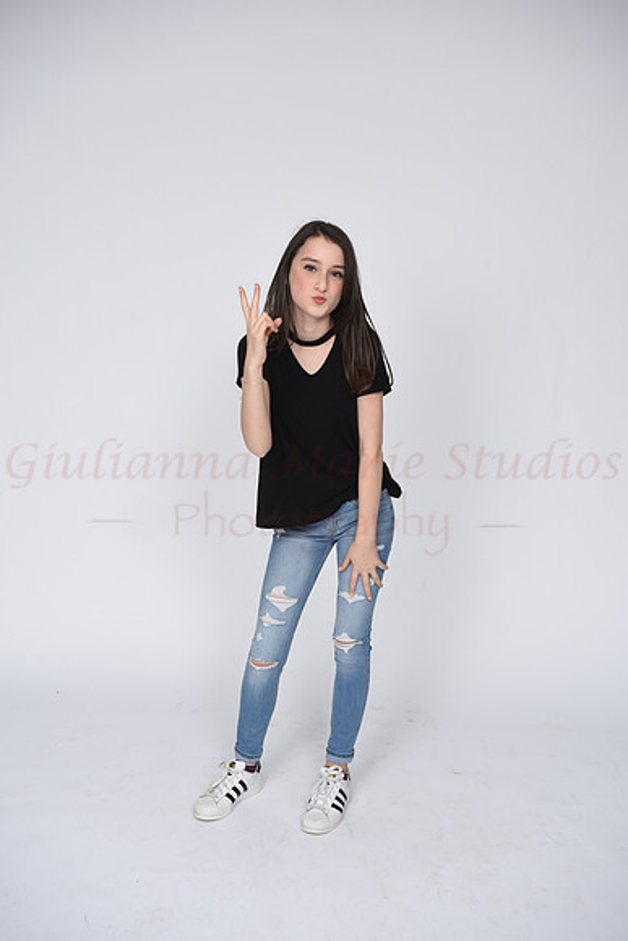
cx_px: 314
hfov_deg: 29.9
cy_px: 470
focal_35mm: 45
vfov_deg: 43.6
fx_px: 1177
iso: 100
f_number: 7.1
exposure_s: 1/160
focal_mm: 45
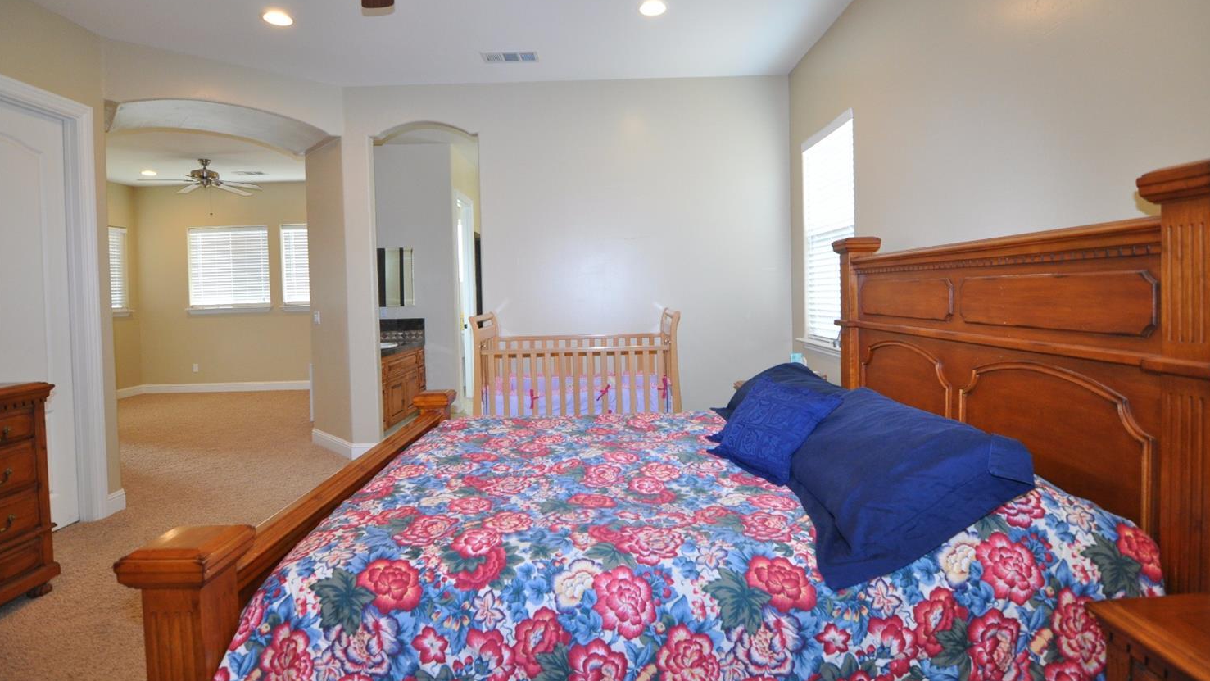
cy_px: 305
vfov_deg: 62.2
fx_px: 563
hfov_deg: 94.2
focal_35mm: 18
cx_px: 610
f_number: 4
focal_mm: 11
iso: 800
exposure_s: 1/60
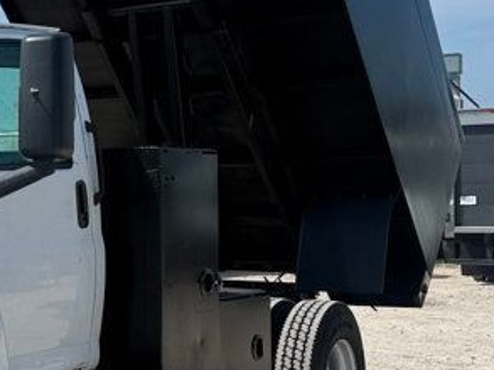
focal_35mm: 84
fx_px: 1197
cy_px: 186
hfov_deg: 21.9
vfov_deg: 17.5
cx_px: -64
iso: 80
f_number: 1.78
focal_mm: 6.76
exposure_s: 1/7353
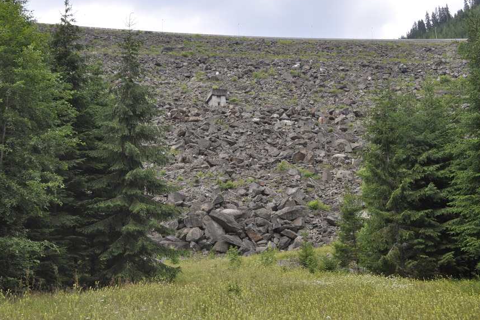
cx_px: 233
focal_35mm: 46
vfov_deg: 29.0
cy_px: 98
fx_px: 613
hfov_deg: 42.7
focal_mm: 22
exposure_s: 1/200
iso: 200
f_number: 7.1
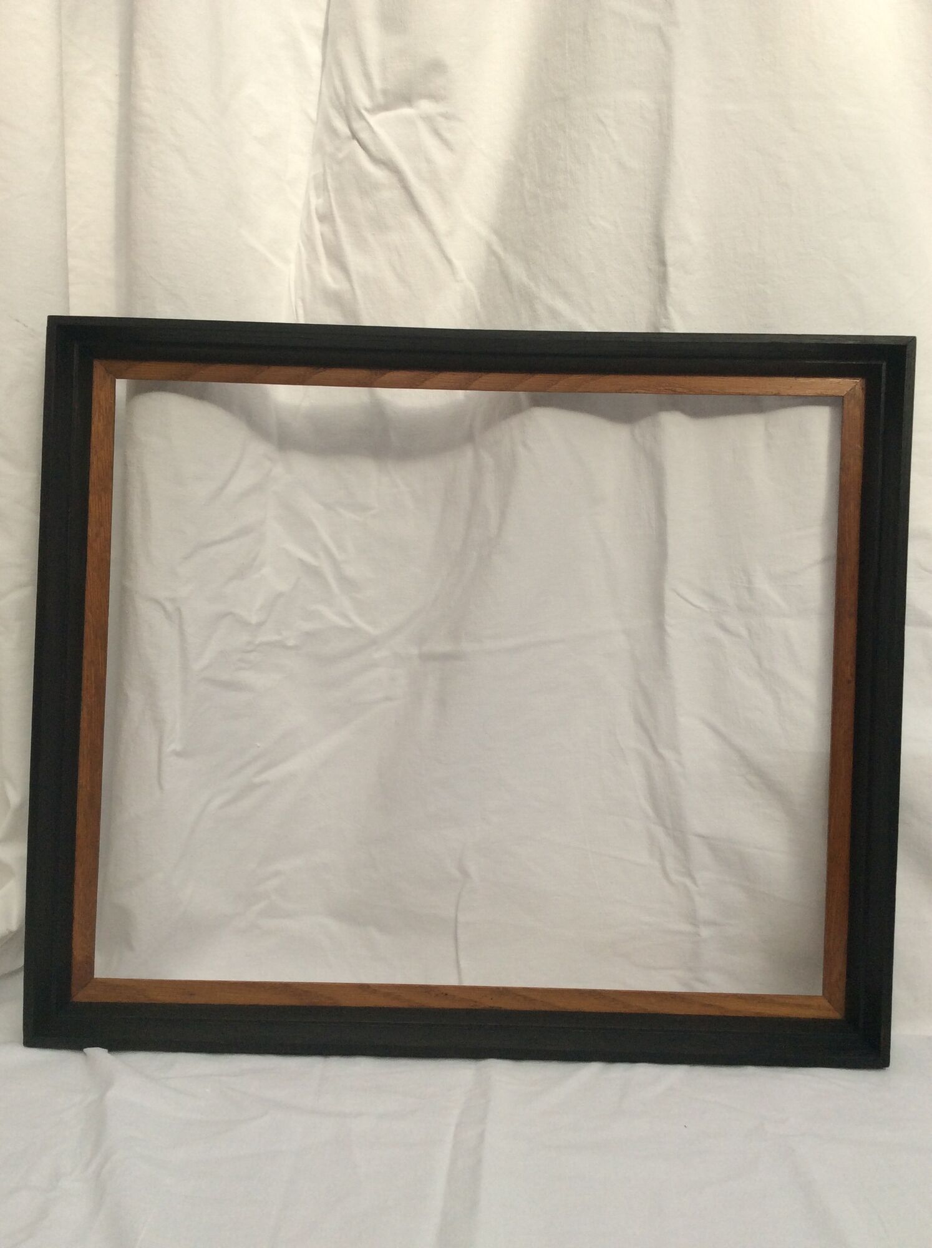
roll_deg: -0.3
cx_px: 466
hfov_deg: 44.1
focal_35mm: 32
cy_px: 624
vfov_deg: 56.9
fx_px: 1152
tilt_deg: -6.3
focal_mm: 3.3
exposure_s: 1/643
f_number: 2.4
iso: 32
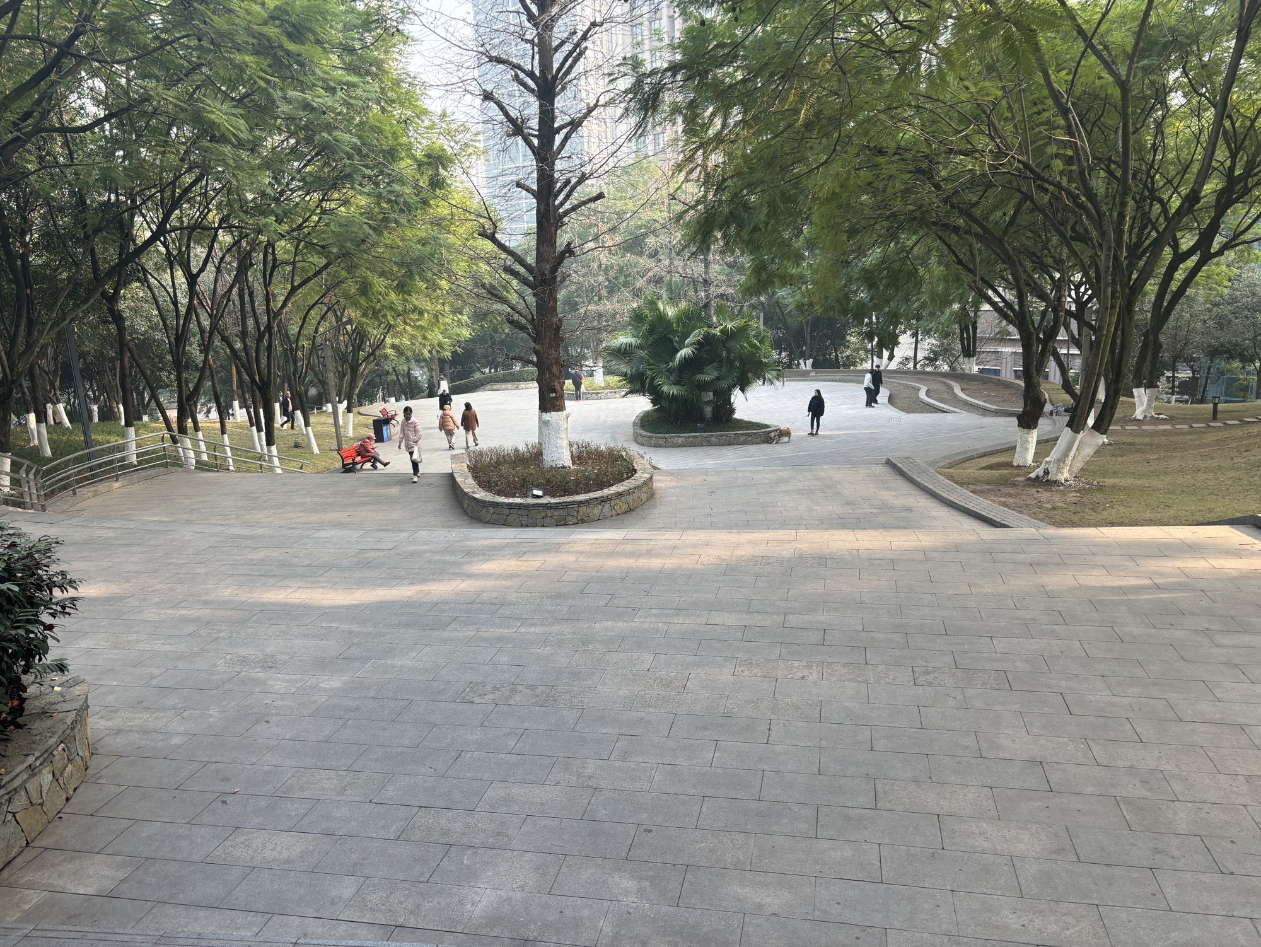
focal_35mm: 26
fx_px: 948
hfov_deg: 67.3
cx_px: 630
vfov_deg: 53.1
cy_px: 474
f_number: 1.6
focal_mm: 5.96
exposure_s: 1/121
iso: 40
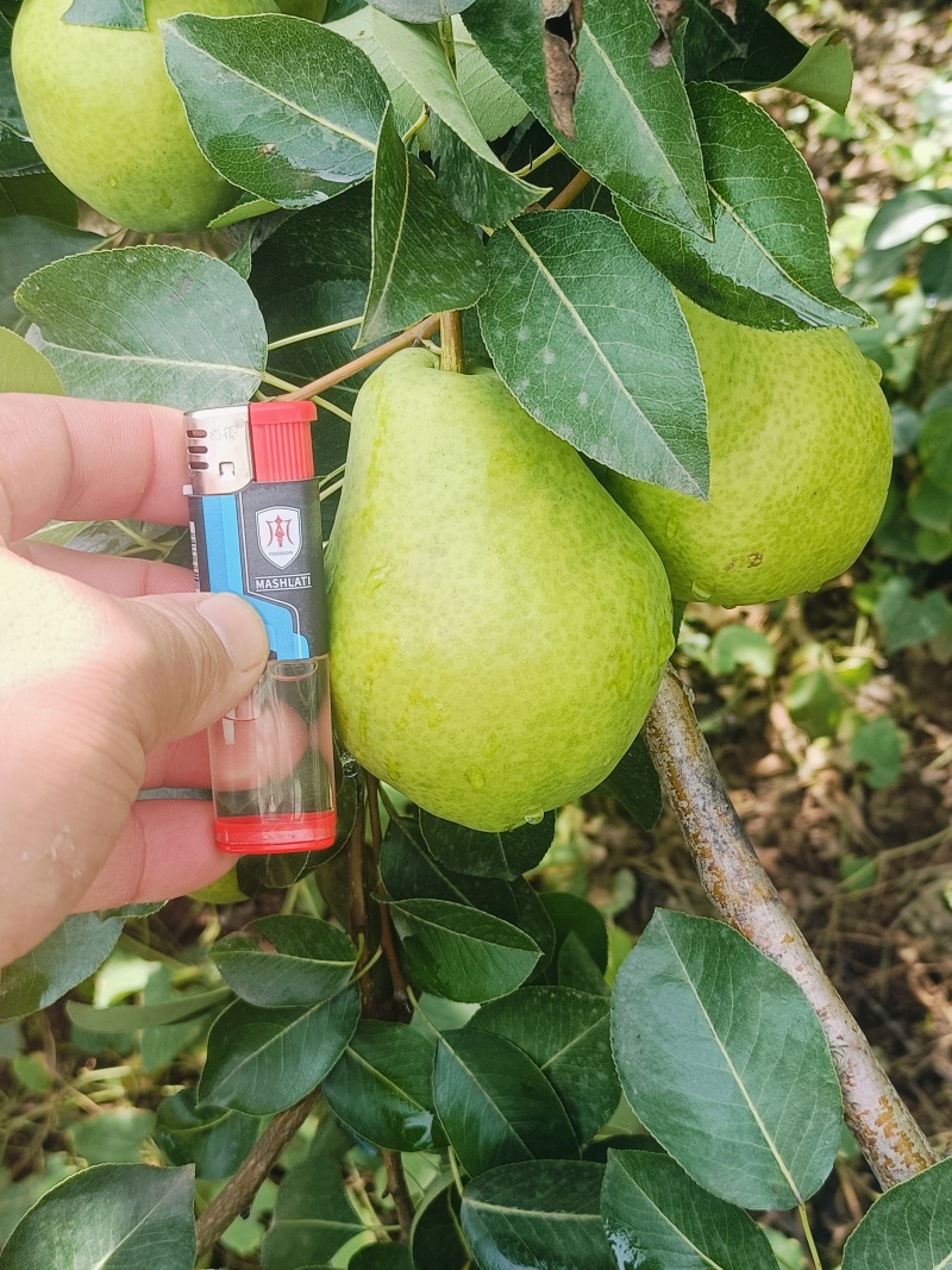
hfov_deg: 34.3
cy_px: 635
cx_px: 476
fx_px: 1540
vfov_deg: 44.8
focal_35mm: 42
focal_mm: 4.7
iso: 100
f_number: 1.7
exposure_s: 1/100
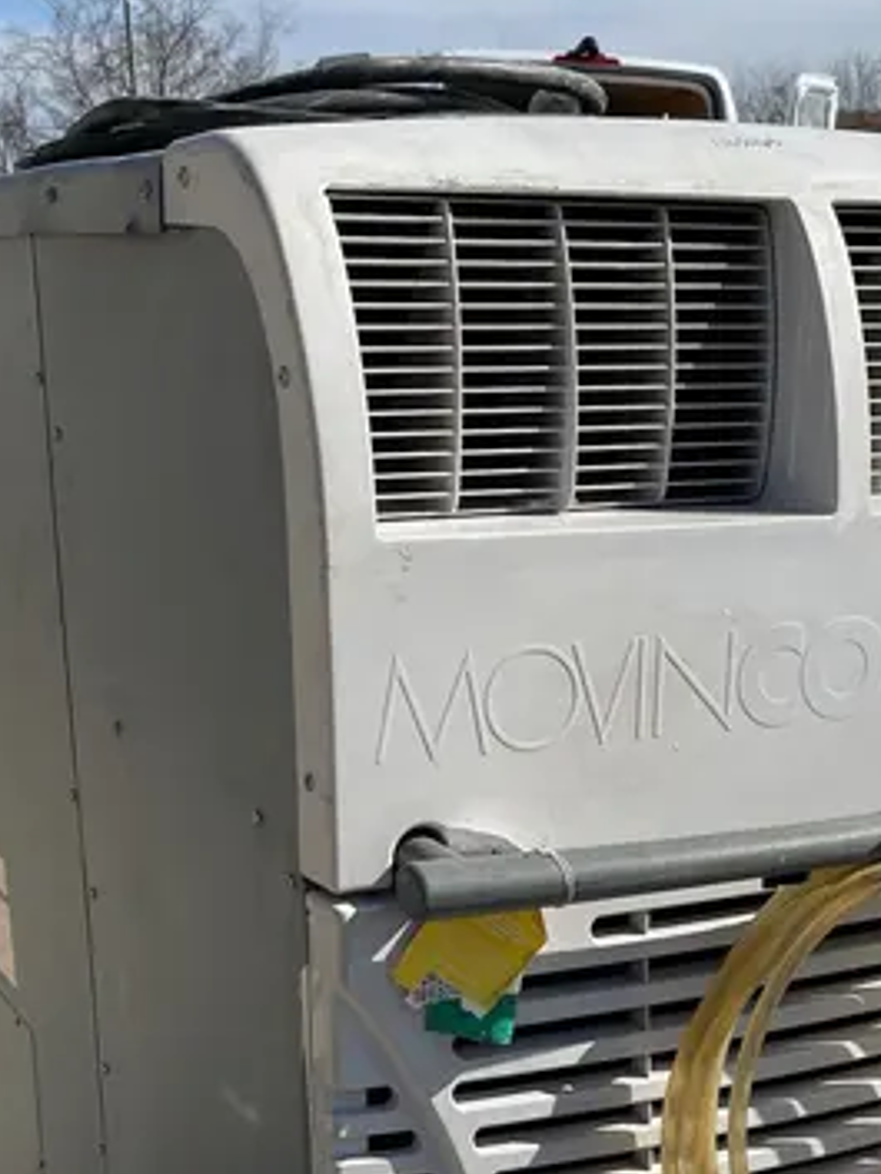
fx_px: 1831
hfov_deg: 27.0
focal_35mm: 54
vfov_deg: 33.9
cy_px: 1026
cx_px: 475
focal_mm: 4.2
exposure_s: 1/6897
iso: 50
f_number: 1.6
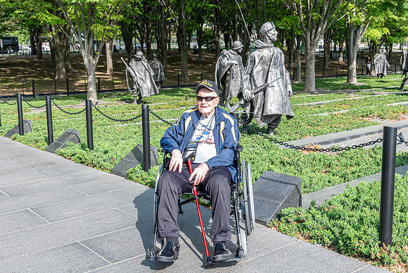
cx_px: 213
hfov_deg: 47.4
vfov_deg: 32.6
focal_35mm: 41
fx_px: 465
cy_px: 123
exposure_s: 1/125
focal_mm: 32
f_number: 5.6
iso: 100
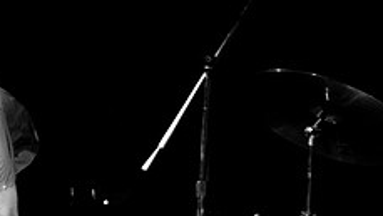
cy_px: 247
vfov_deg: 10.1
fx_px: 1209
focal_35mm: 119
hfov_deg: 18.0
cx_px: 192
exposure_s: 1/80
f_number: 1.4
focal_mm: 30
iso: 1000
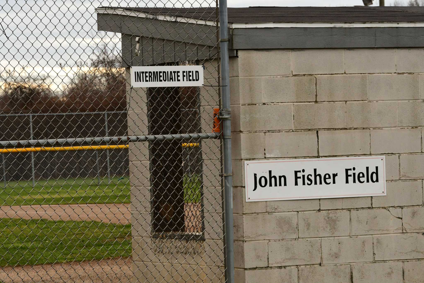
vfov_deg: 7.5
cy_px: 142
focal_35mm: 183
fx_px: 2155
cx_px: 212
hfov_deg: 11.2
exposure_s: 1/500
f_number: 11
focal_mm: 122
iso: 1250
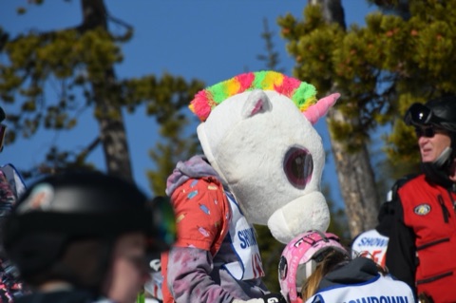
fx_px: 7592
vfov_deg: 2.3
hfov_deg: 3.4
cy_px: 152
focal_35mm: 600
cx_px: 228
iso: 400
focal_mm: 400
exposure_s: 1/2000
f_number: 10
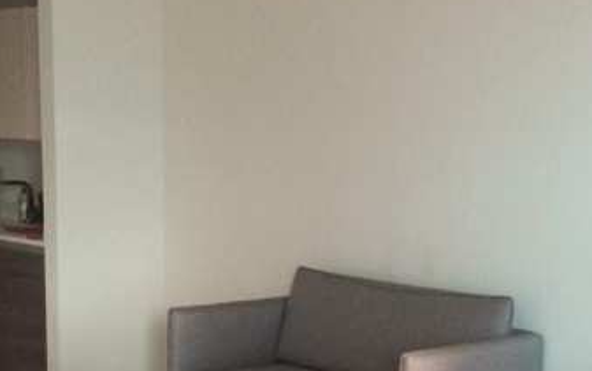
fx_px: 1178
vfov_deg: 17.5
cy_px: 364
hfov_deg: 27.9
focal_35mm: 73
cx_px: 420
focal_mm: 4.15
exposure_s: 1/30
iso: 50
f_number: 2.2
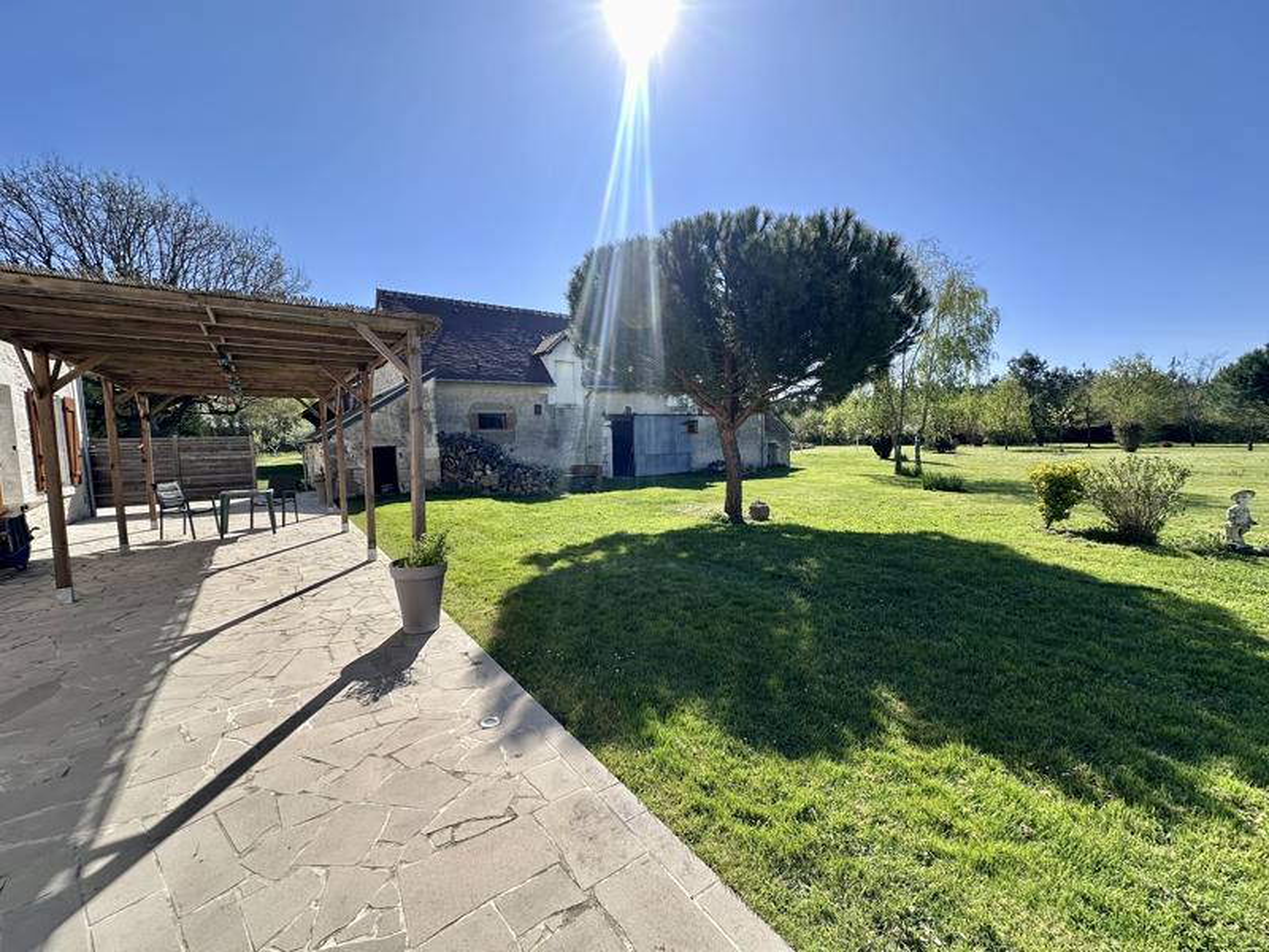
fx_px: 513
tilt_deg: -1.3
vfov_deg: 85.7
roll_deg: -0.4
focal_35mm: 14
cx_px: 634
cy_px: 476
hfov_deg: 102.1
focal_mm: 2.22
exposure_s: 1/910
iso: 40
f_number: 2.2
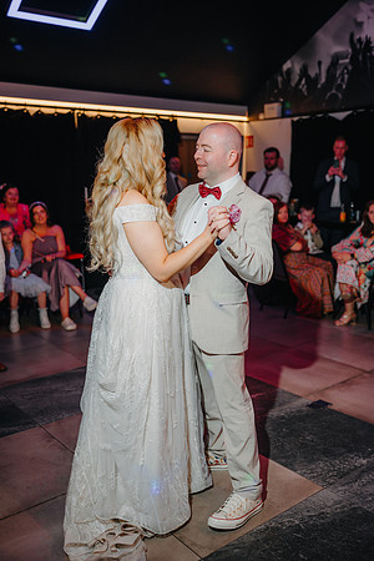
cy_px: 280
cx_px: 187
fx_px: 545
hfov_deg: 37.9
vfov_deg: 54.4
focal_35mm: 35
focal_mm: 35
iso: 200
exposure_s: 1/200
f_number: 2
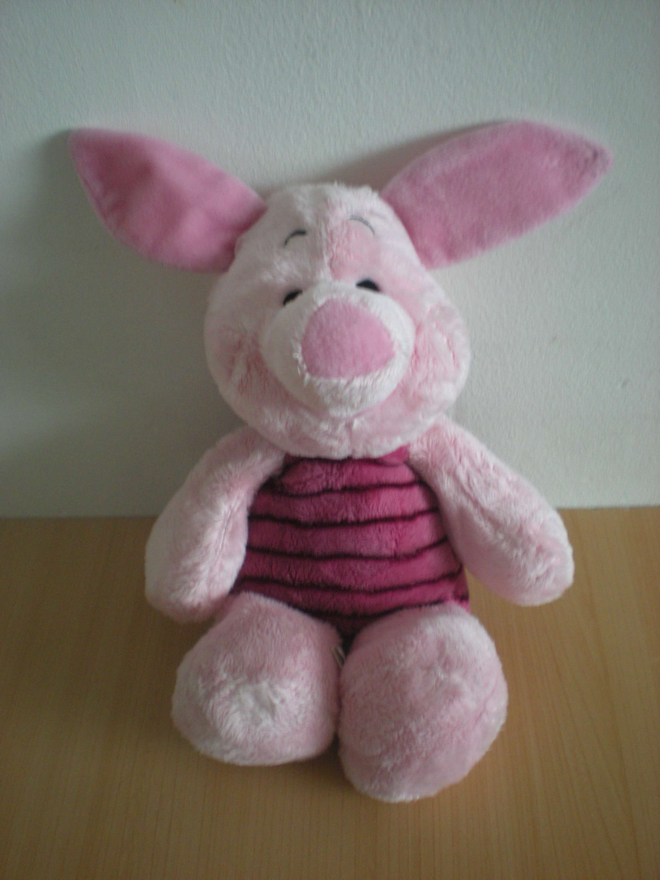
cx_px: 330
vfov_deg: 49.0
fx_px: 966
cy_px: 440
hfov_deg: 37.7
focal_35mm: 38
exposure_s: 1/18
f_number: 3.1
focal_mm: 6.3
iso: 200
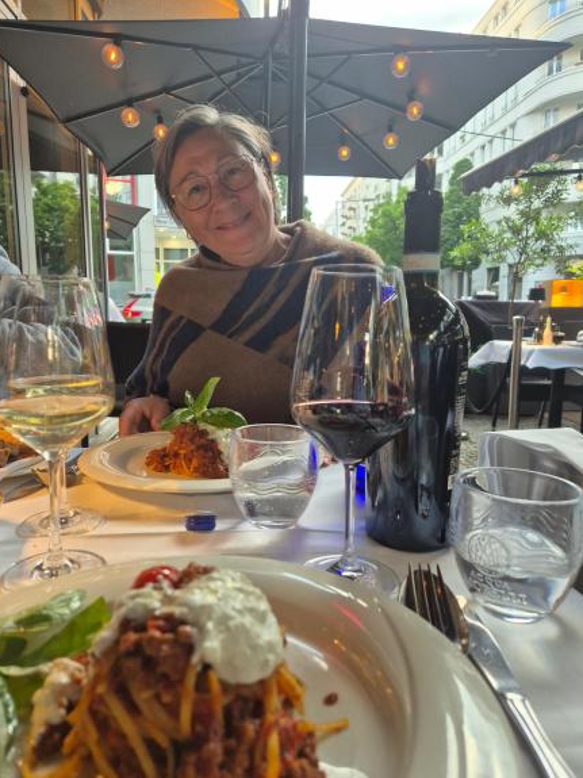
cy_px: 383
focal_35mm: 24
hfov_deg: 56.8
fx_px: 539
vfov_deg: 71.6
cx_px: 285
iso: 200
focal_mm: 5.4
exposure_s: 1/180
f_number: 1.8
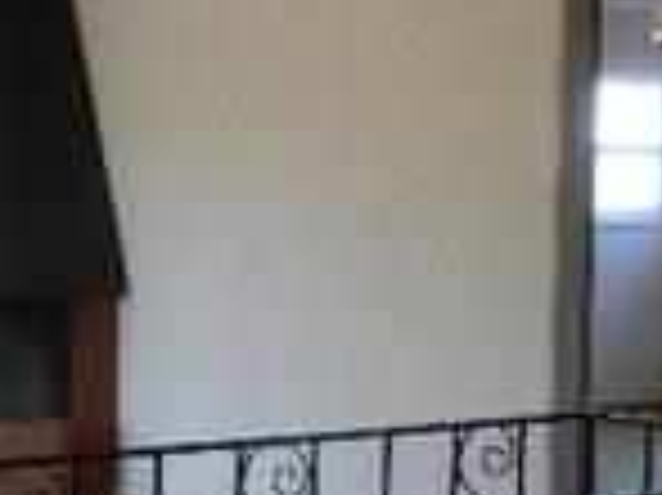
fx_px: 1873
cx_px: 68
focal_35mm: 98
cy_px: 436
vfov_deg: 14.9
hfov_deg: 19.7
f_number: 3.5
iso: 238
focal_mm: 5.4
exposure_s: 1/30
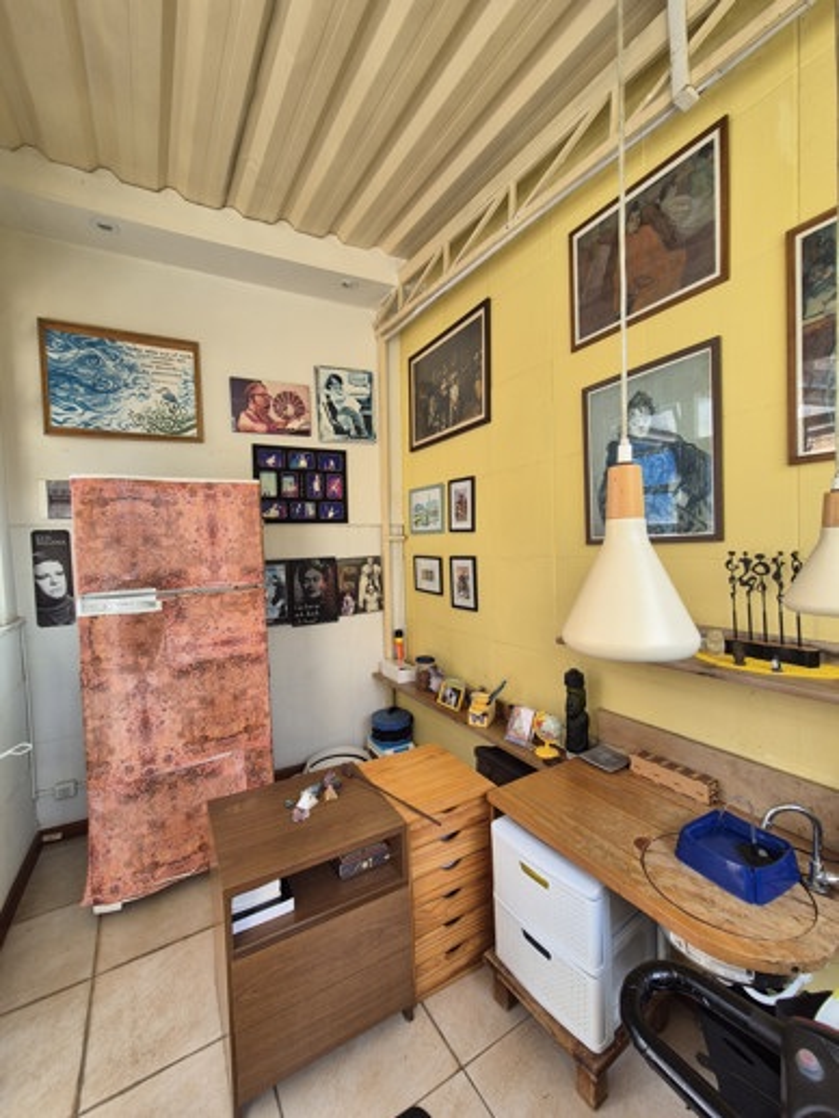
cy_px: 559
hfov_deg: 89.9
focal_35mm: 13
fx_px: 420
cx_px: 420
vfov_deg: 106.2
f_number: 2.2
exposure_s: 1/120
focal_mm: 2.2
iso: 50
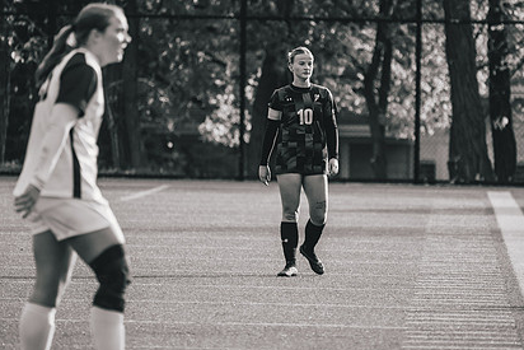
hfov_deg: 3.6
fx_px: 8285
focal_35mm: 569
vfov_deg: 2.4
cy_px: 155
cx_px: 294
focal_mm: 400
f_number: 6.3
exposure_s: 1/1250
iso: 800
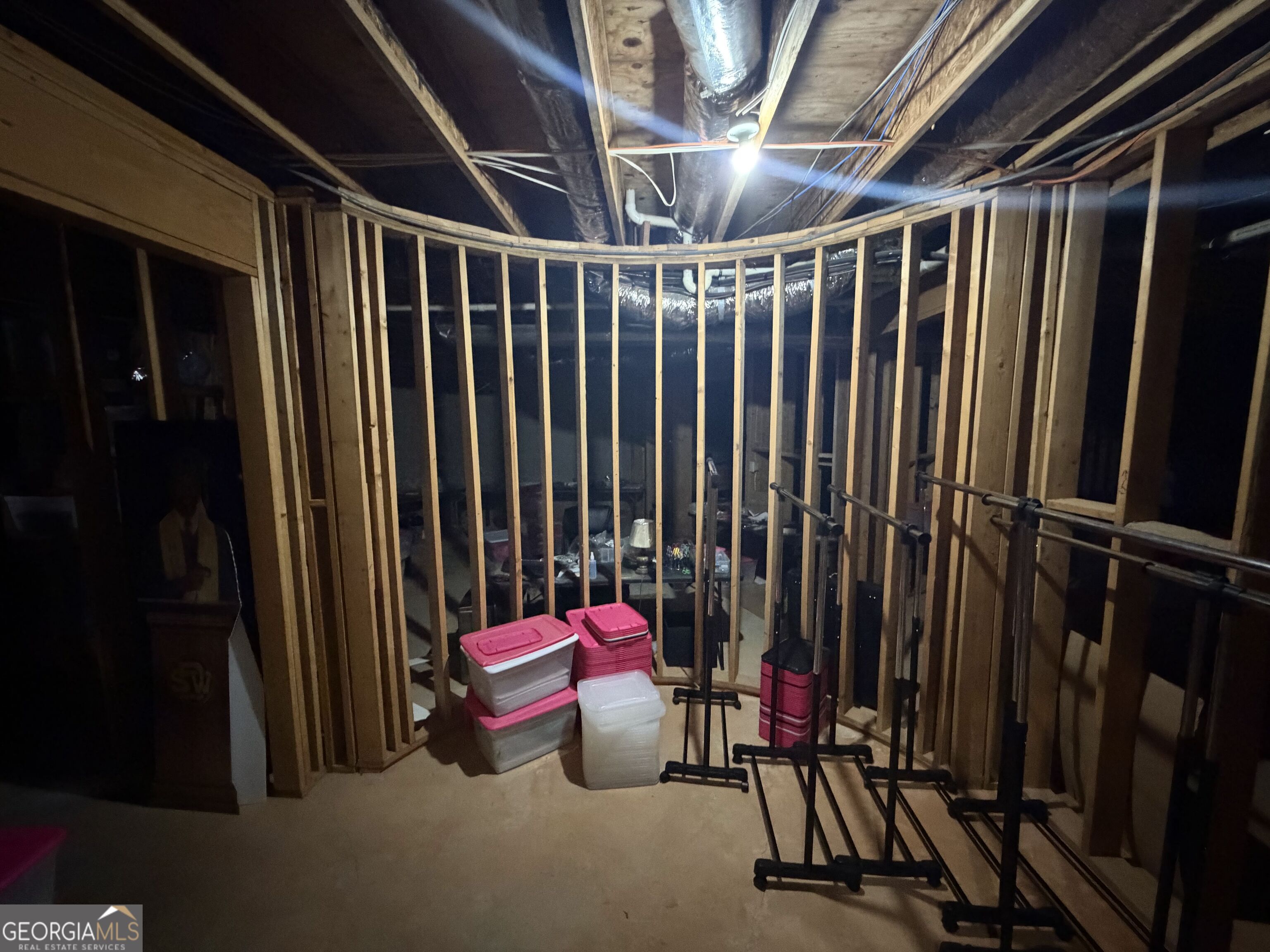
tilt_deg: -5.8
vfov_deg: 85.7
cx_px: 635
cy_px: 476
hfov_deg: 102.1
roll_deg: +1.1
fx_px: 514
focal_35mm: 14
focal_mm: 2.22
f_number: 2.2
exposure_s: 1/30
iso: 1600
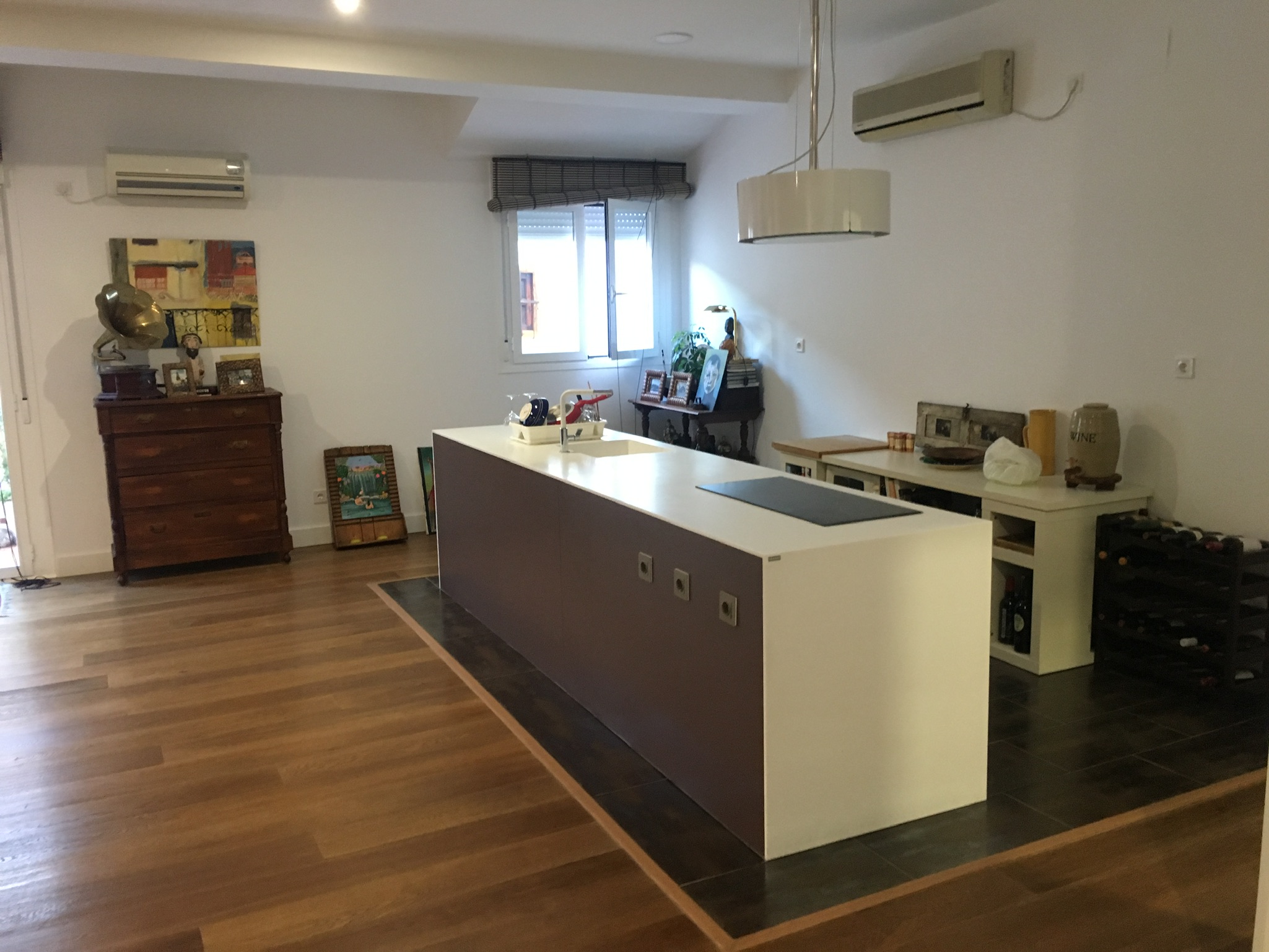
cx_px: 634
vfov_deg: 48.2
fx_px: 1063
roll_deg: +0.2
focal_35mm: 29
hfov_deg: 61.7
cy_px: 476
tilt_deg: -7.1
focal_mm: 4.15
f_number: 2.2
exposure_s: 1/20
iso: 200
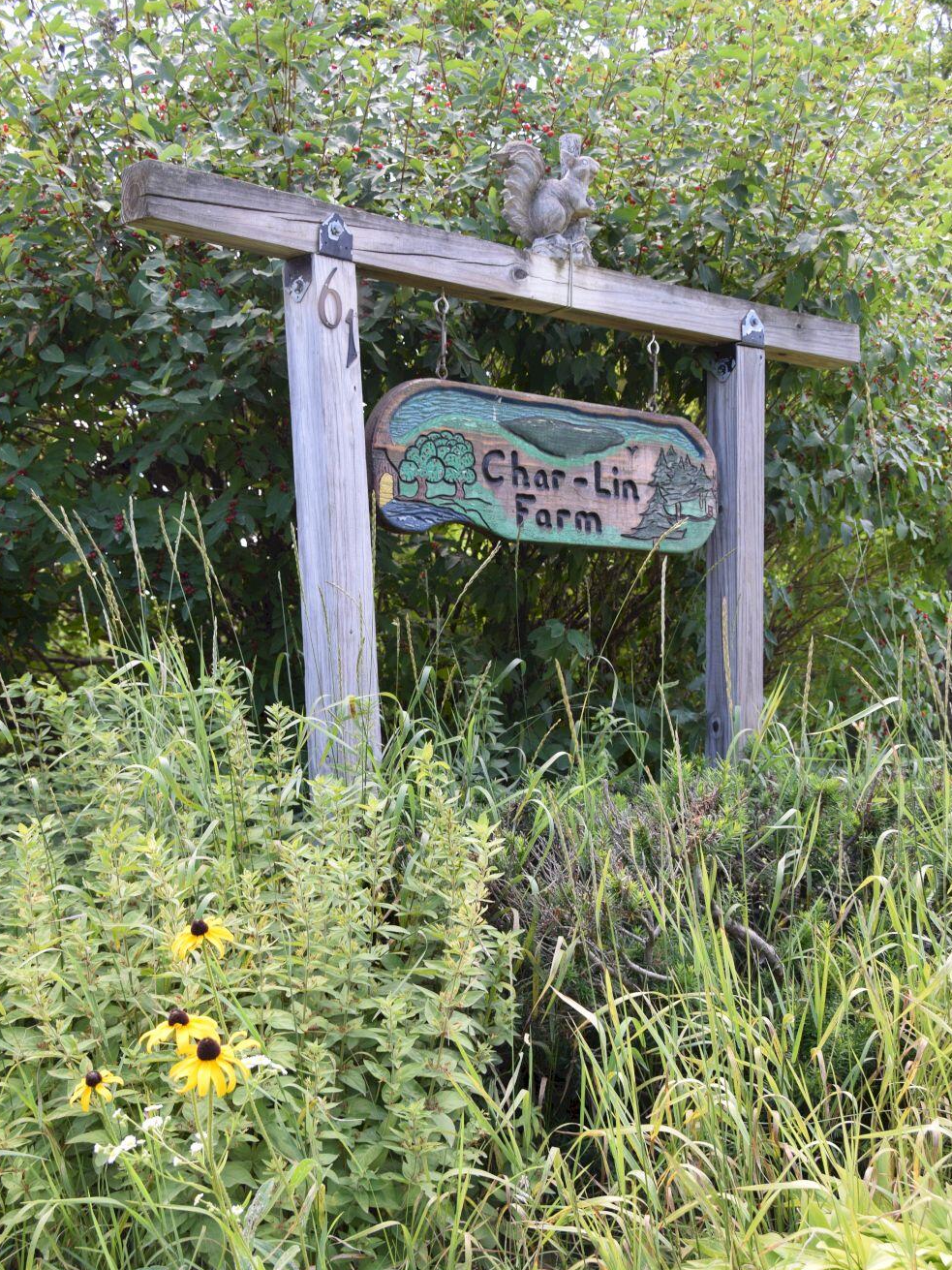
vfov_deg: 42.4
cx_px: 471
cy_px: 671
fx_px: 1634
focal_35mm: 45
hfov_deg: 32.5
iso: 400
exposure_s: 1/160
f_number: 6.3
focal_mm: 27
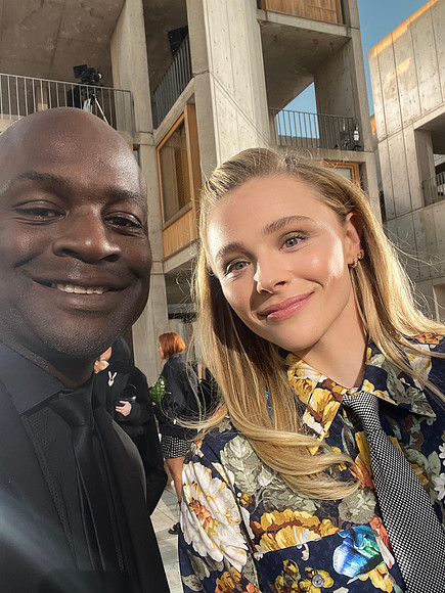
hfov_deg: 46.8
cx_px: 222
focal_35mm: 30
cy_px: 296
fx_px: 514
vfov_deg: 60.0
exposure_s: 1/100
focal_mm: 2.71
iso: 64
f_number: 2.2
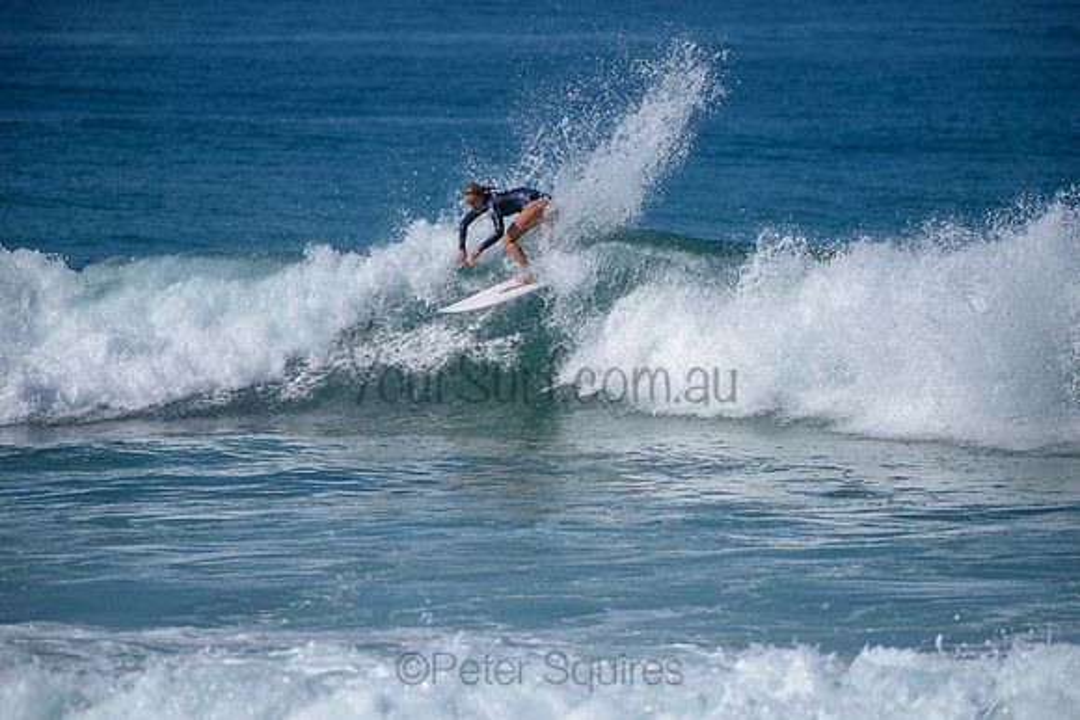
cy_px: 360
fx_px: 15003
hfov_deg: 4.1
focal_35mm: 500
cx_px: 540
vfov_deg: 2.8
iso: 140
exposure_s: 1/2000
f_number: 5.6
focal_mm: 500
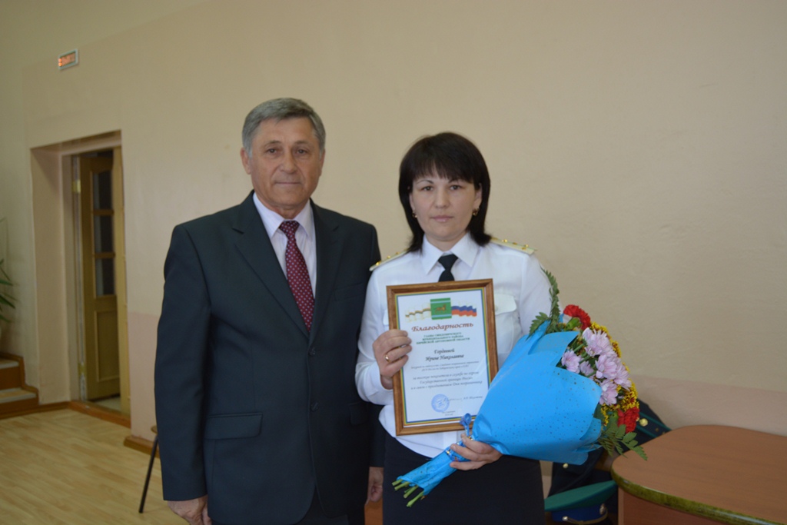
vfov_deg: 36.9
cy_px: 262
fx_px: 787
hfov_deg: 53.1
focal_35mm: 36
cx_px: 394
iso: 400
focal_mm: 24
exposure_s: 1/80
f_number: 3.8
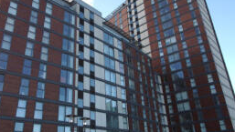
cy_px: 68
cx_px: 111
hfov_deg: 61.0
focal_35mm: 32
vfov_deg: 36.8
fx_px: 199
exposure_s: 1/160
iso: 100
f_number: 9
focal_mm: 11
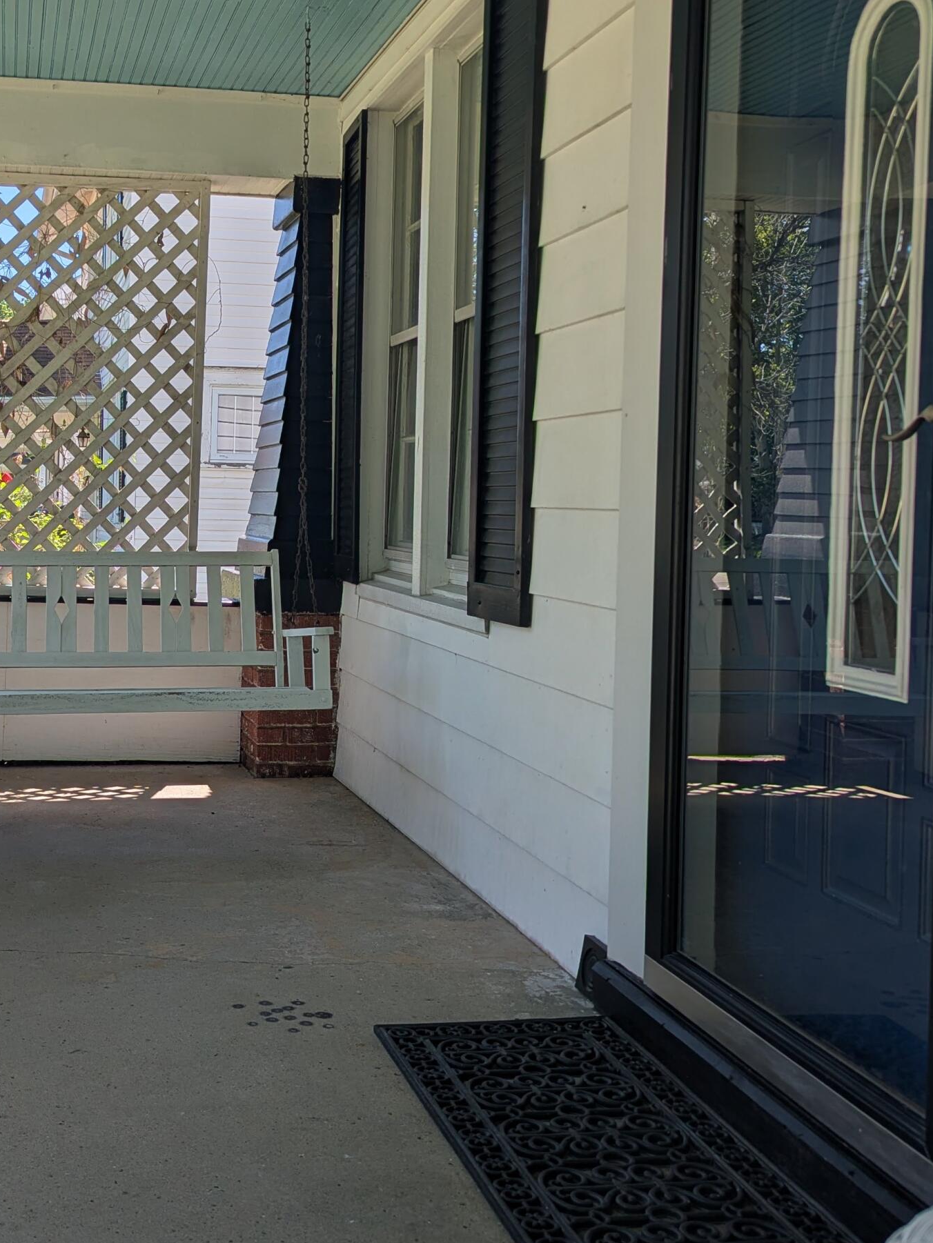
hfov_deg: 34.8
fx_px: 1437
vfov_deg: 46.7
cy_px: 568
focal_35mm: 40
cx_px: 187
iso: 42
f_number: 1.85
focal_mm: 6.81
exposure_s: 1/1272
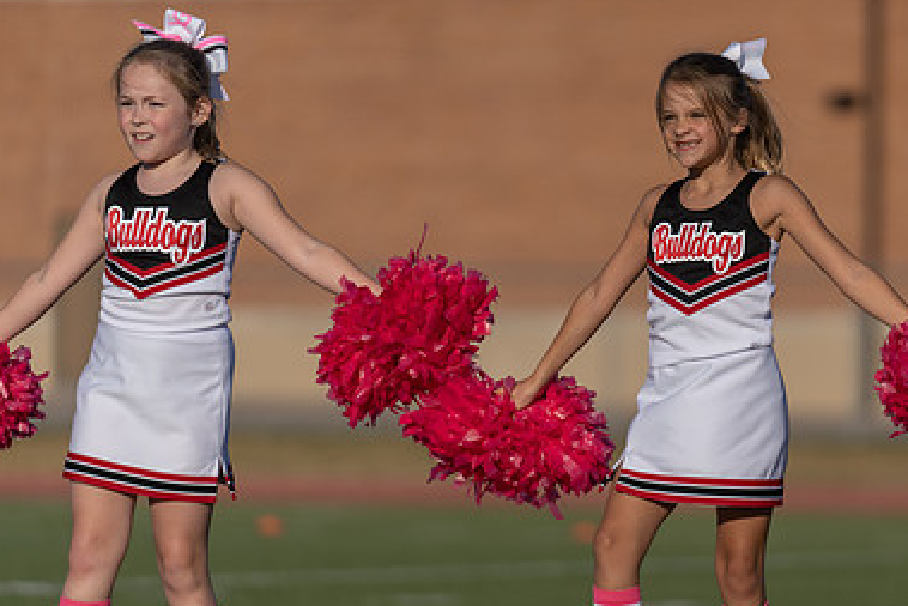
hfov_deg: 6.7
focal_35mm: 306
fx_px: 7721
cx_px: 678
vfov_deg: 4.5
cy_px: 389
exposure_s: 1/4000
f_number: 2.8
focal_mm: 200
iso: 100
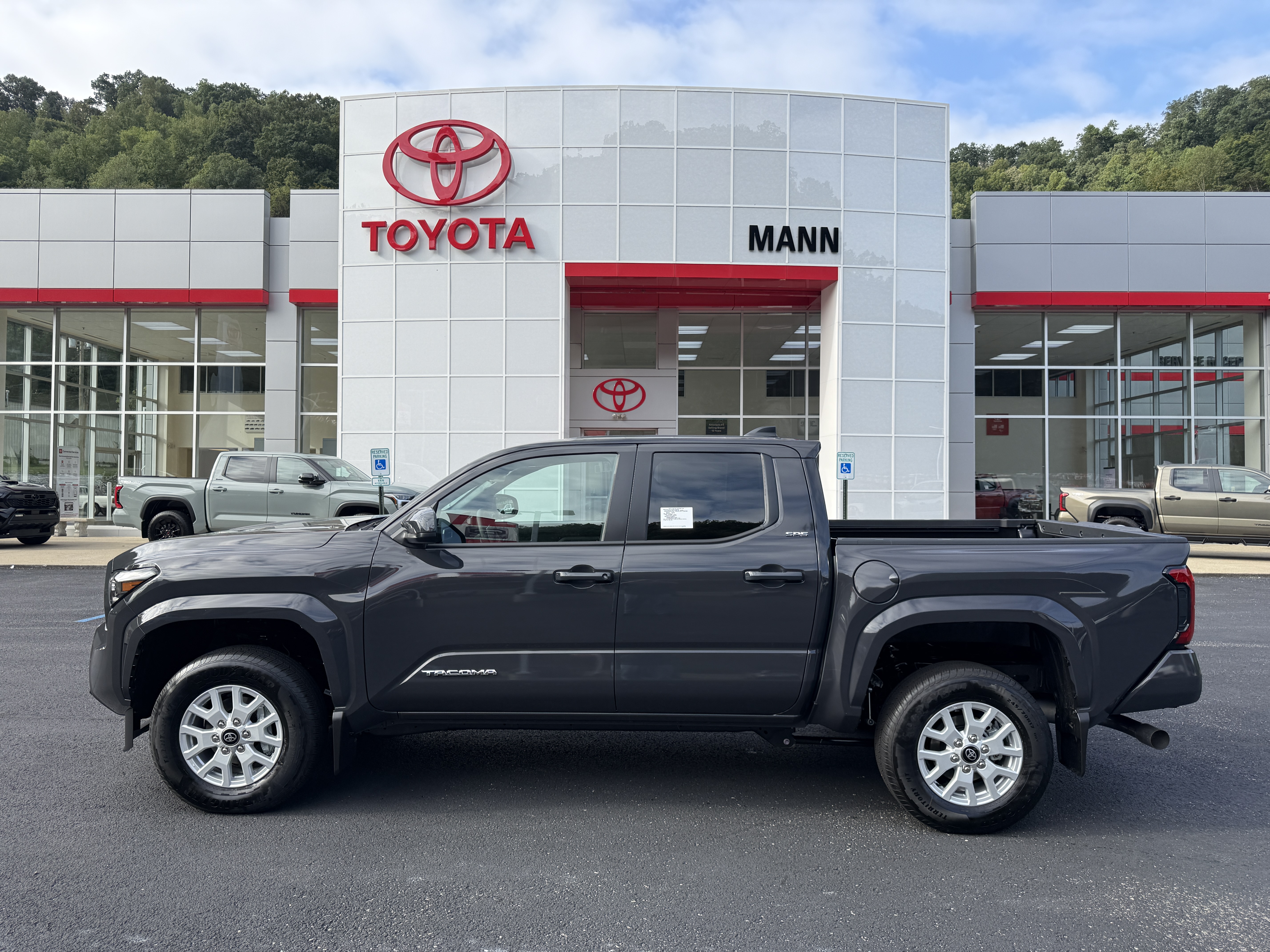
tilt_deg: +2.5
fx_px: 881
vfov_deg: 56.8
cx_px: 635
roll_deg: -0.4
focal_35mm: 24
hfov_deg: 71.6
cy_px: 476
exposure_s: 1/1653
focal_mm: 6.76
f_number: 1.78
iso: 80
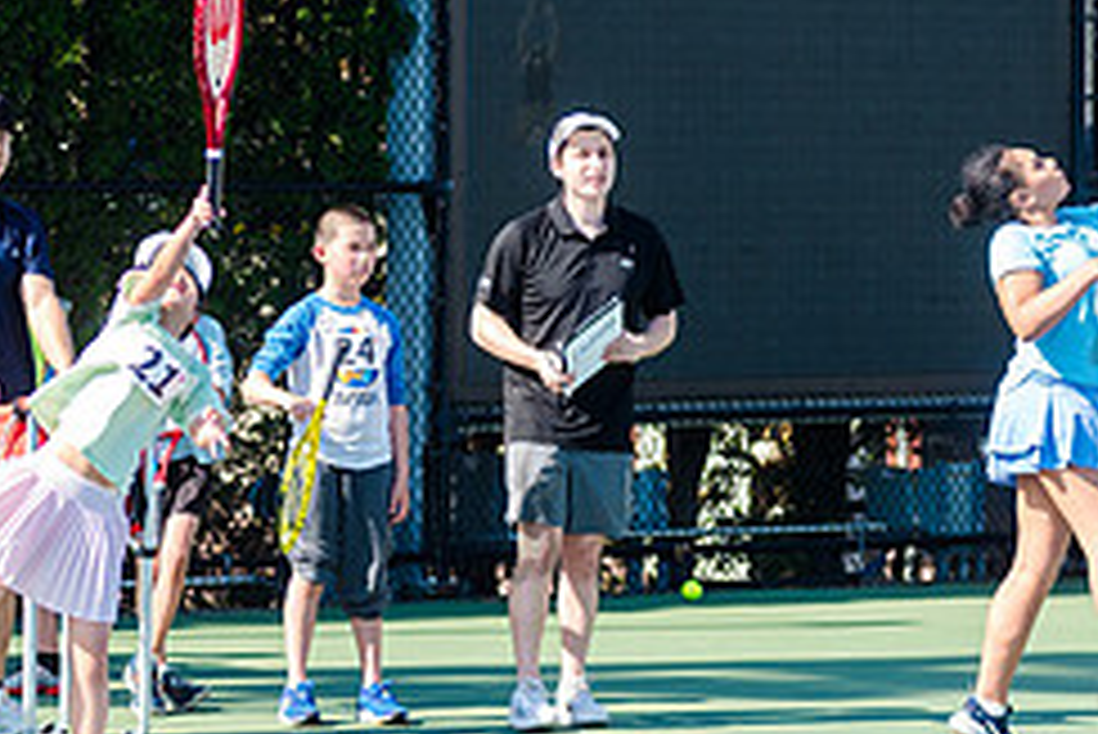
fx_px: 8026
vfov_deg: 5.2
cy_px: 504
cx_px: 575
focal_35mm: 263
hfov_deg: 7.8
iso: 200
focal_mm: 105
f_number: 3.5
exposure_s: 1/1000
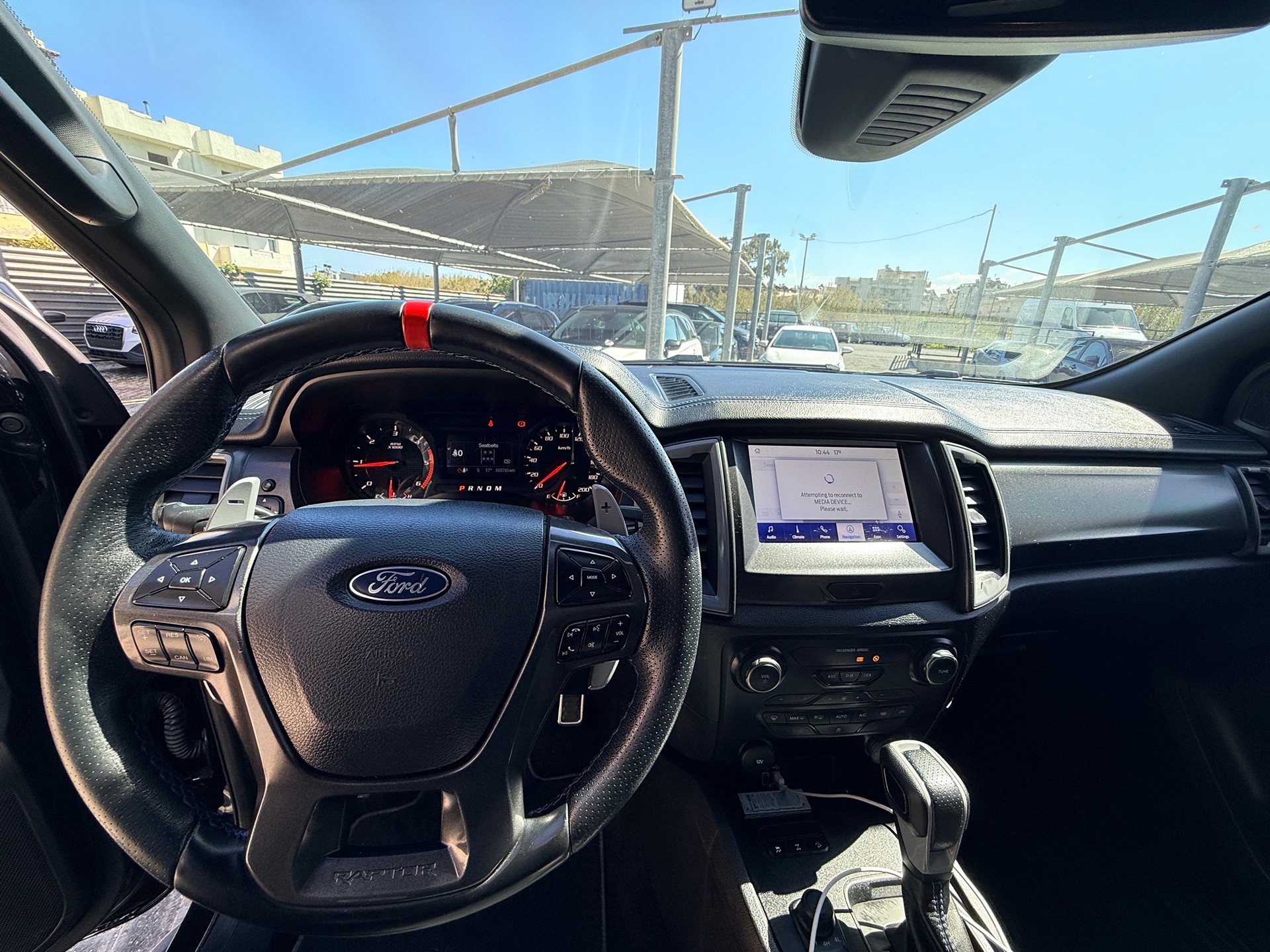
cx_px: 635
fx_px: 514
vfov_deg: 85.7
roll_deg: -3.1
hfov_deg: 102.1
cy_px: 476
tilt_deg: -17.0
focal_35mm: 14
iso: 64
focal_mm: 2.22
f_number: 2.2
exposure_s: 1/235
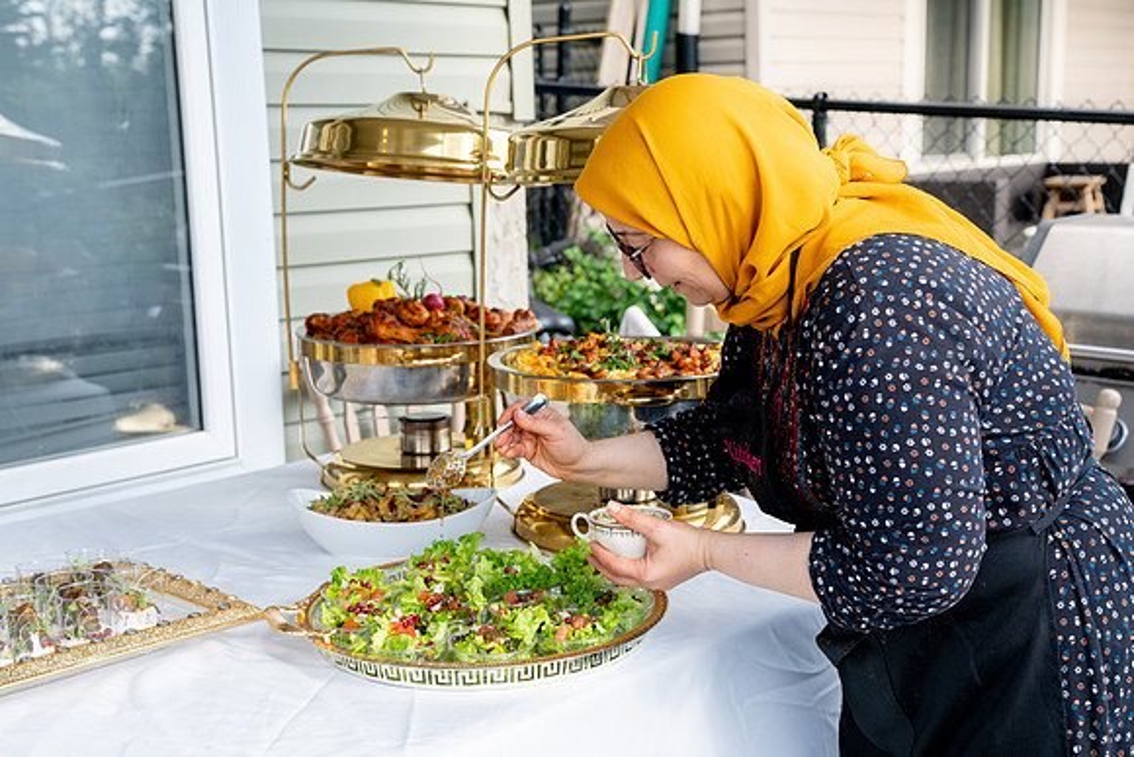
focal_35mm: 47
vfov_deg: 28.7
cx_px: 567
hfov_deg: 41.9
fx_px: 1481
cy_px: 378
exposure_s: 1/250
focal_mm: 47
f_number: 5.6
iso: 250
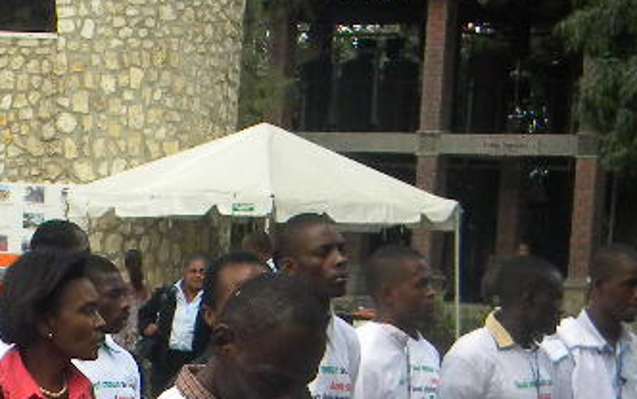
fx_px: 2328
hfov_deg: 15.3
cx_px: -2
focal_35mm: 134
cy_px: 480
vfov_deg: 9.7
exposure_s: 1/500
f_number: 3.8
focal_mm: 7.3
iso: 195
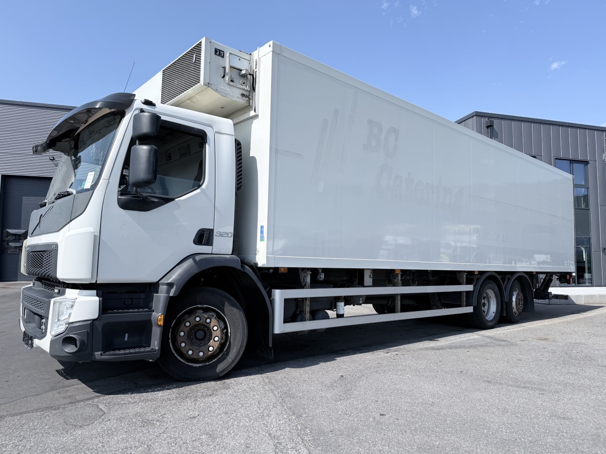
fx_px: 420
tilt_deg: +5.1
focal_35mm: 24
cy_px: 227
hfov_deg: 71.6
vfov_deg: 56.8
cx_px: 303
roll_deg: -0.1
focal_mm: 6.76
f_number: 1.78
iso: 80
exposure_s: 1/3759
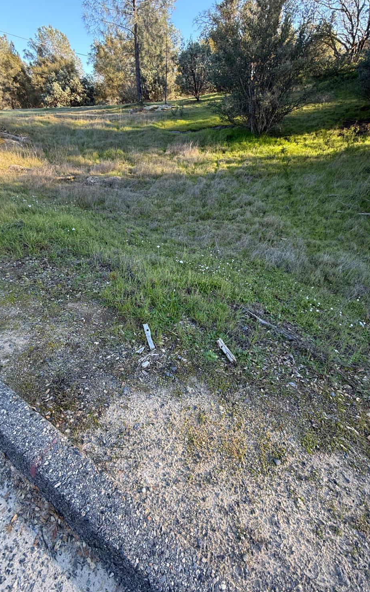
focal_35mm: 15
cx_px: 171
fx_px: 242
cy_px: 296
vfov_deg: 101.5
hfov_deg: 74.6
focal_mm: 2.22
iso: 50
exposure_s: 1/99
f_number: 2.2
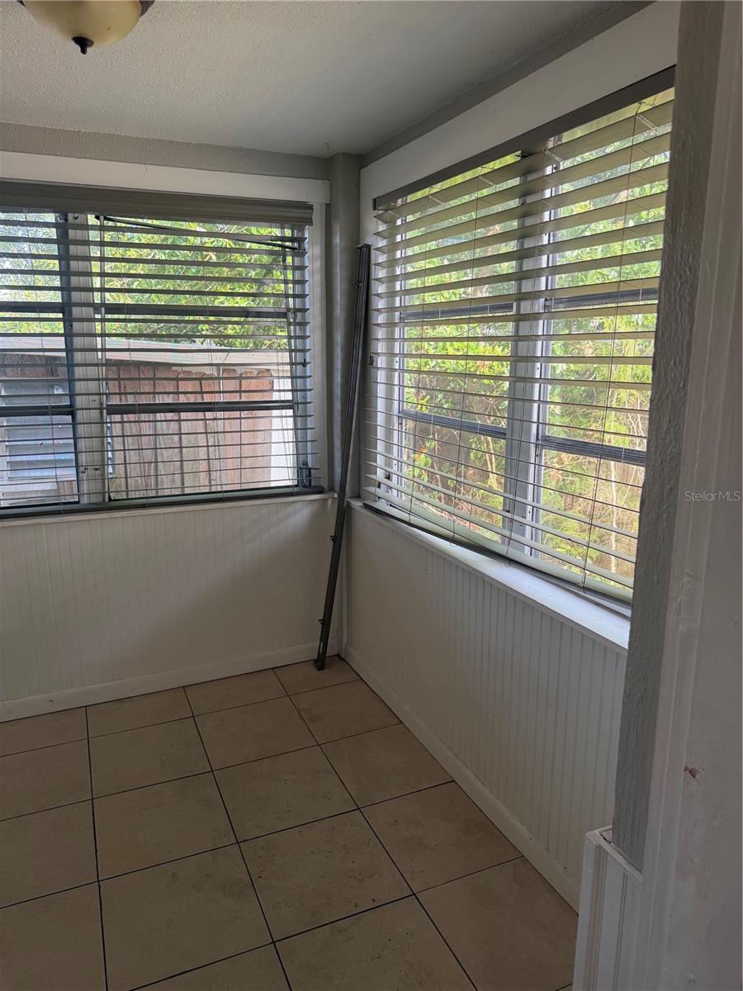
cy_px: 496
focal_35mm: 24
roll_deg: -0.4
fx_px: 687
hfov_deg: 56.8
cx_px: 372
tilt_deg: -11.9
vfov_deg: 71.6
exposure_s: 1/121
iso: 100
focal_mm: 6.76
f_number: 1.78
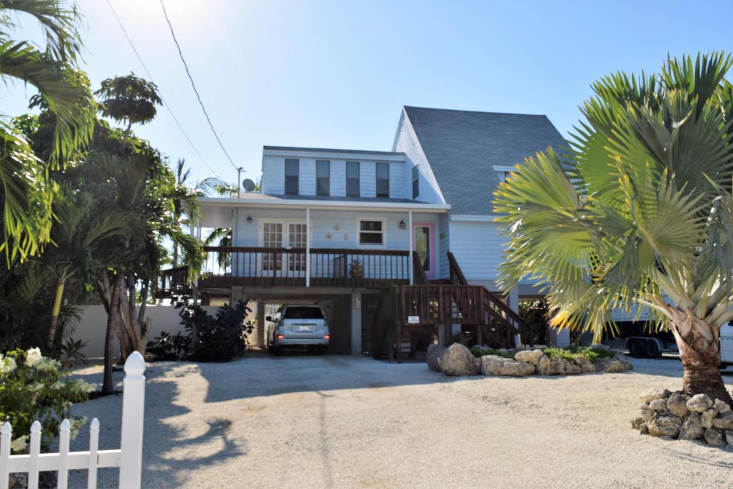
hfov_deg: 59.5
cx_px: 366
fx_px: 641
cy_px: 244
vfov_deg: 41.7
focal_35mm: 32
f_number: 10
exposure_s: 1/200
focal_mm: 21
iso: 100
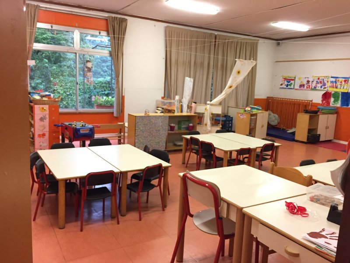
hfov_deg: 61.7
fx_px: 293
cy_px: 132
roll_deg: -2.6
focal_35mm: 29
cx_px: 175
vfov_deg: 48.2
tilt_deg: -9.2
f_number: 2.2
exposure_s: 1/33
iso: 200
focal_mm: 4.15
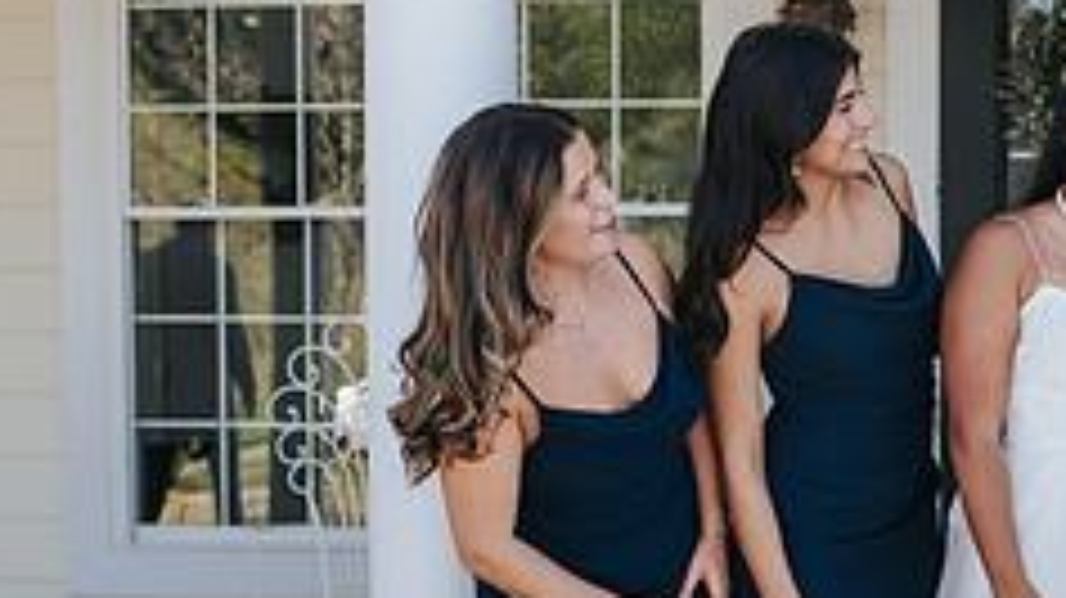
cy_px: 571
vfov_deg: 11.6
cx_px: 1105
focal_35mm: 103
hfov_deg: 20.0
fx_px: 2910
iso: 160
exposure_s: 1/320
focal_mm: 35
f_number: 3.5
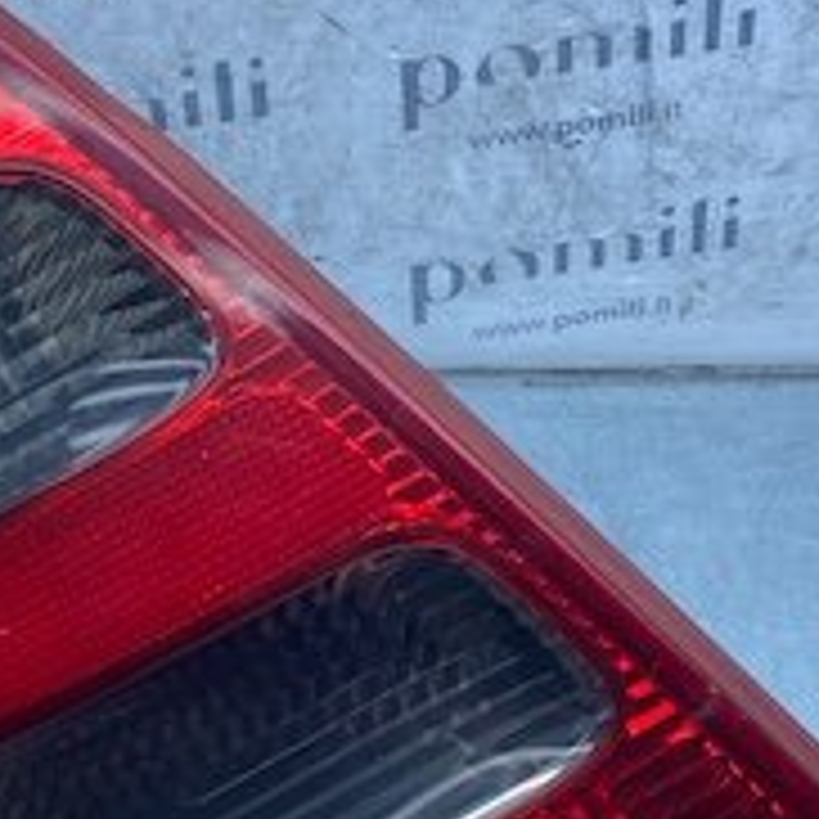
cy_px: 544
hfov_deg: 21.3
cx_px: 243
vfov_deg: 21.3
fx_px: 2168
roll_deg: -7.4
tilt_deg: -44.5
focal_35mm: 81
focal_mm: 4.25
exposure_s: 1/747
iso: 32
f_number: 1.8
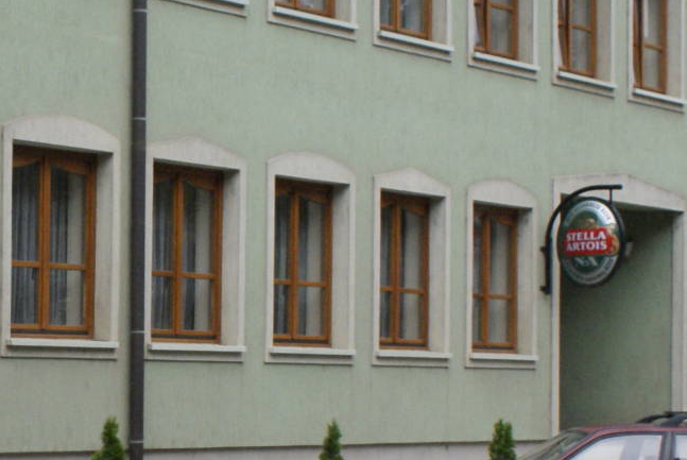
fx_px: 2178
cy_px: 103
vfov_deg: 12.0
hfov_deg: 17.7
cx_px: 67
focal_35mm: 114
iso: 800
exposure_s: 1/1250
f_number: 4.5
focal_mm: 24
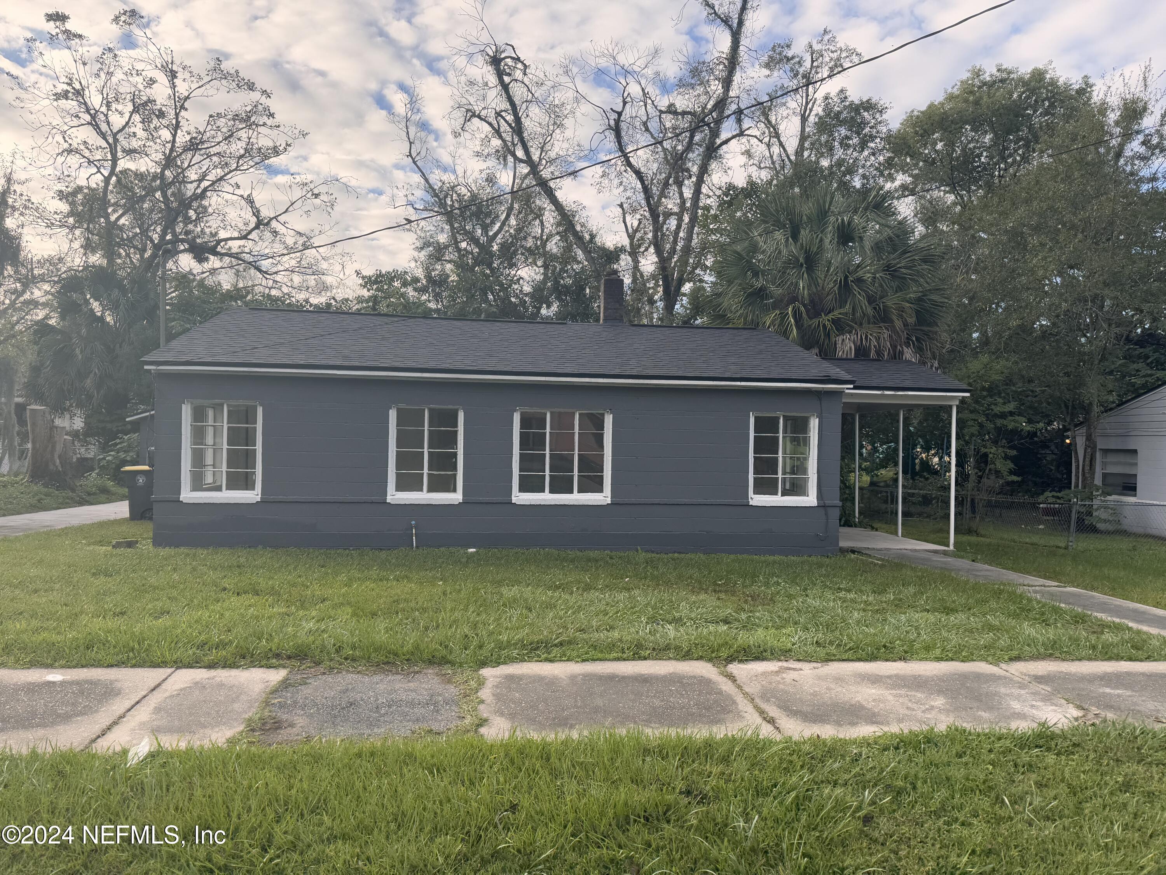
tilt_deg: -2.8
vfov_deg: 56.8
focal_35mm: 24
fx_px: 808
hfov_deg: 71.6
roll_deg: -2.2
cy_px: 438
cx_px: 583
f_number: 1.78
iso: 80
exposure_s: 1/1339
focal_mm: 6.76
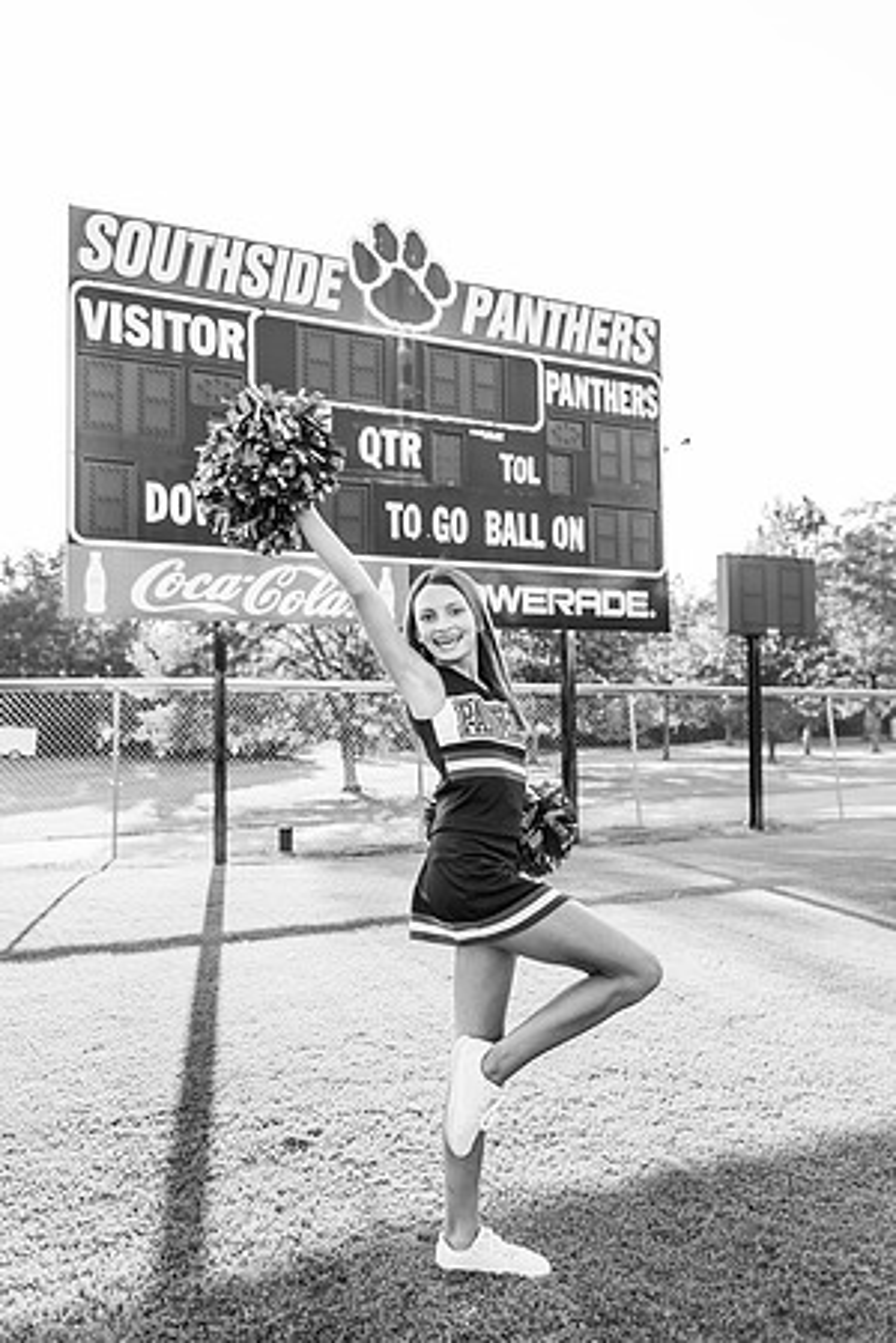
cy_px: 672
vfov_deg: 73.7
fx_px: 896
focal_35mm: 24
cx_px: 448
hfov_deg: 53.1
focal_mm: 24
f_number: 2.8
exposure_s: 1/500
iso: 200
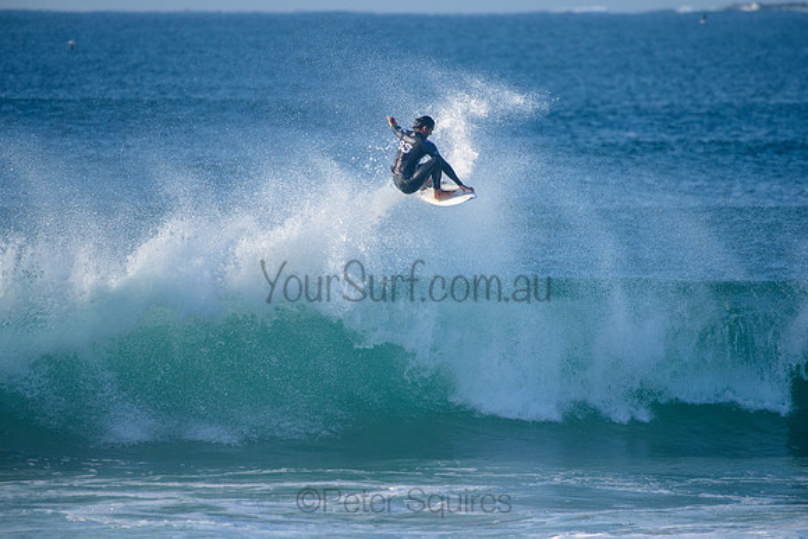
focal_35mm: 540
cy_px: 257
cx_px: 405
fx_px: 12115
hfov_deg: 3.8
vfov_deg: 2.5
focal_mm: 500
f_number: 5.6
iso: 500
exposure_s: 1/2000
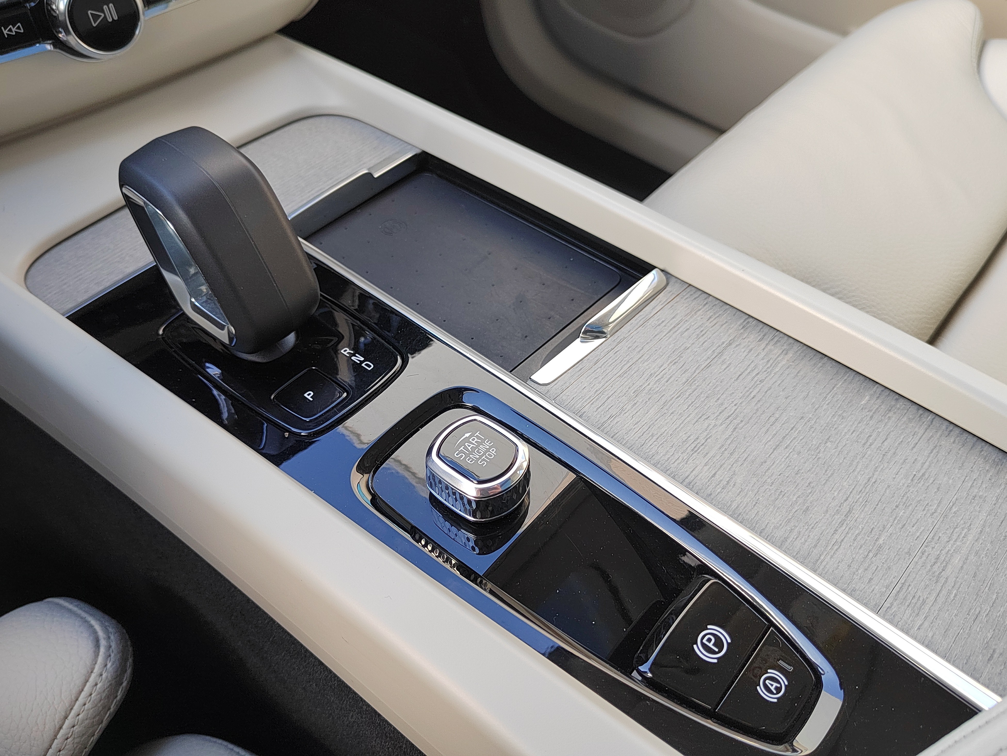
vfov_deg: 51.4
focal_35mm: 27
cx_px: 504
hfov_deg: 65.3
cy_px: 378
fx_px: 785
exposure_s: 1/100
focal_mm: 5.52
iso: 609
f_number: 1.9
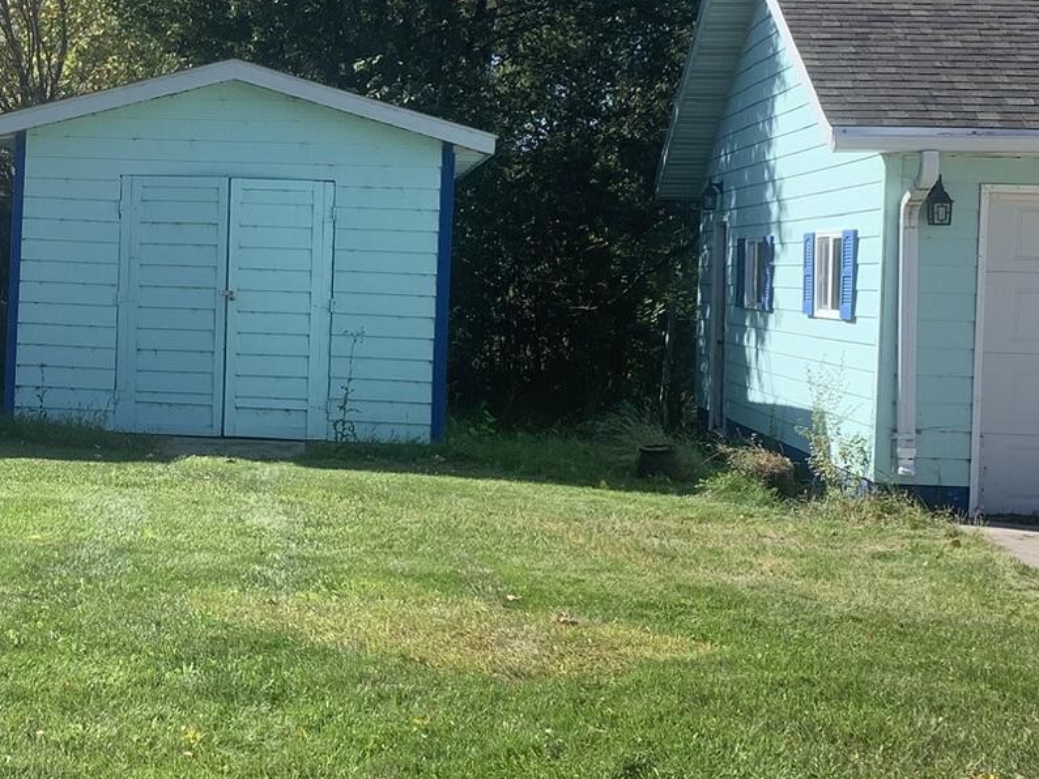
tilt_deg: -1.2
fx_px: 2011
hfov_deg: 28.2
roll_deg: -1.2
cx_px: 169
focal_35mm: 67
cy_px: 298
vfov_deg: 21.9
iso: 25
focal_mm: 4.25
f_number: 1.8
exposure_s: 1/1513
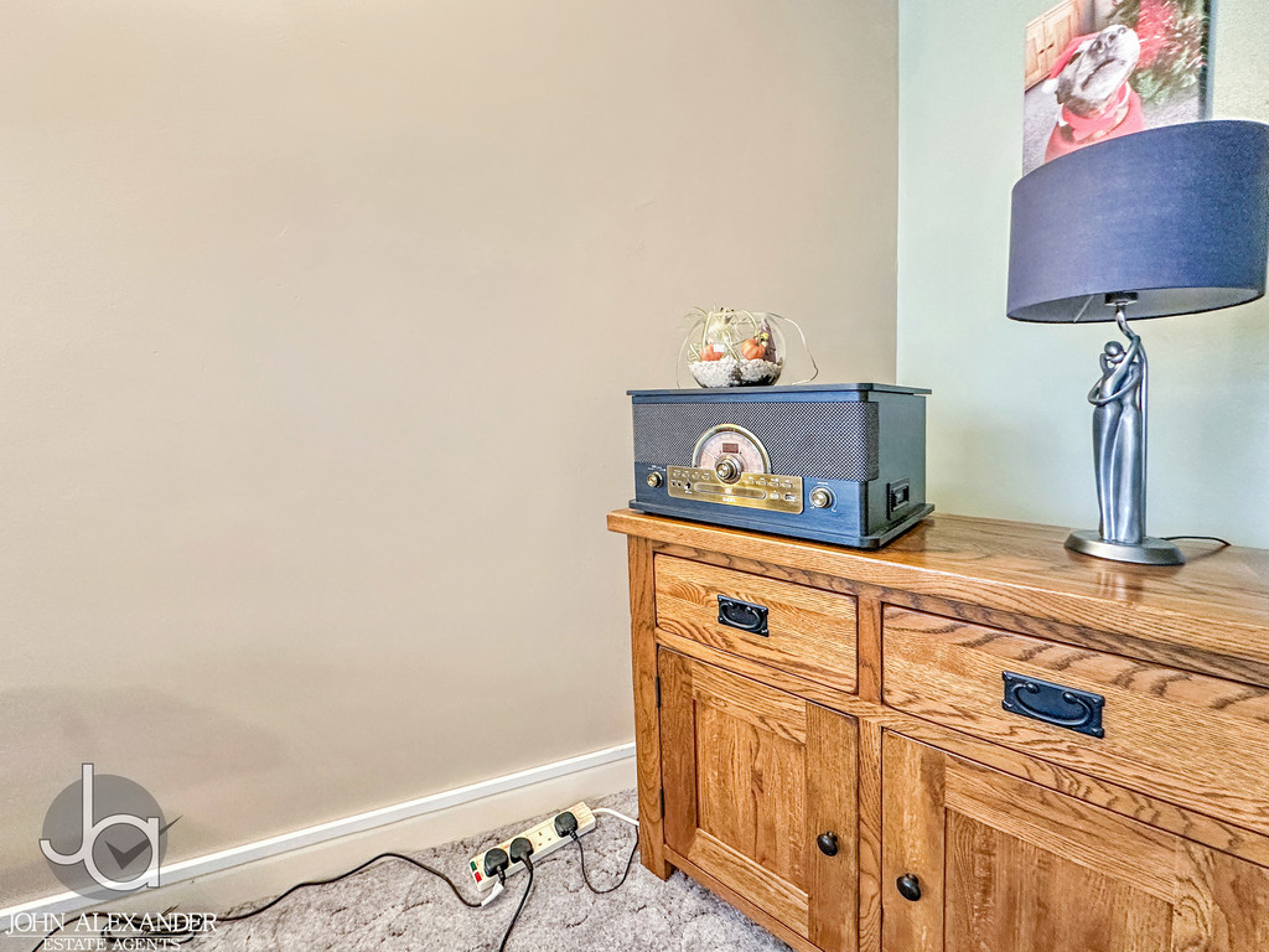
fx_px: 513
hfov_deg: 102.1
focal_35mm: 14
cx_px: 634
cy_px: 476
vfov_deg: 85.7
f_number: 2.2
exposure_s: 1/50
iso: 500
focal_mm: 2.22
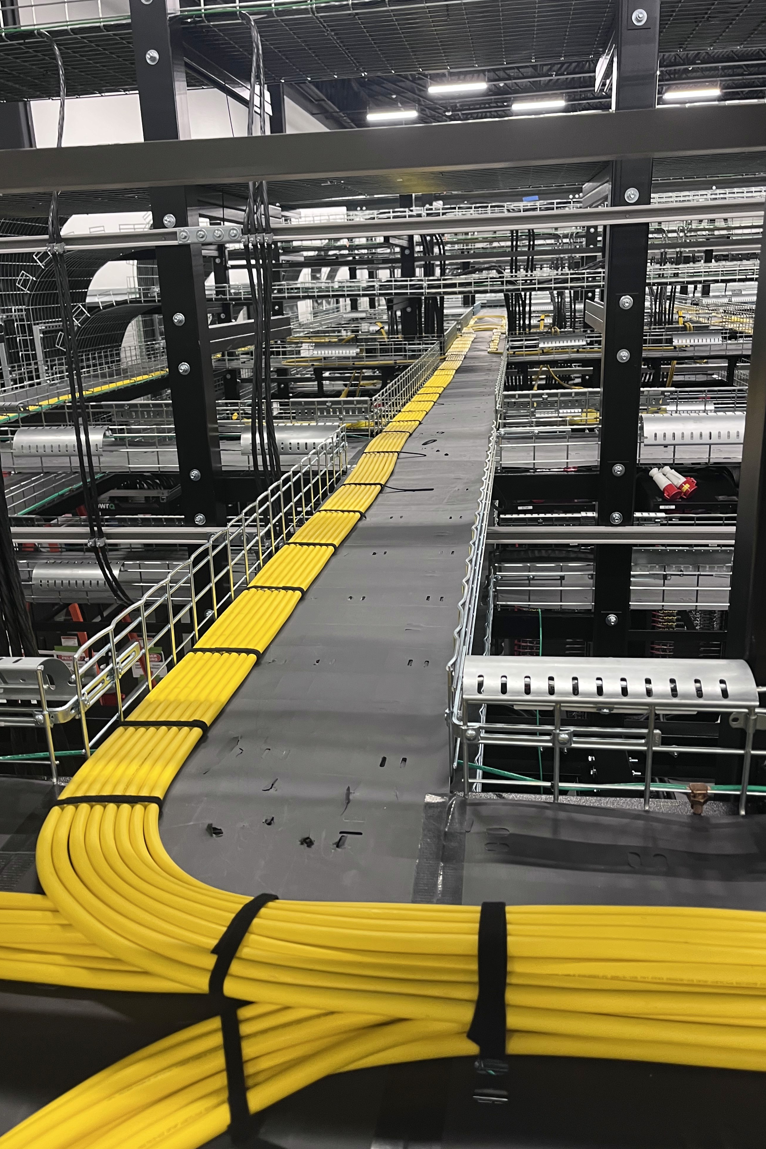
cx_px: 364
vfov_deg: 65.5
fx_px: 894
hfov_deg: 46.4
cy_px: 555
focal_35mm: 28
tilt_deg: -19.5
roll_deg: +2.7
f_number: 1.6
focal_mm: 5.1
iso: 160
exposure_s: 1/60
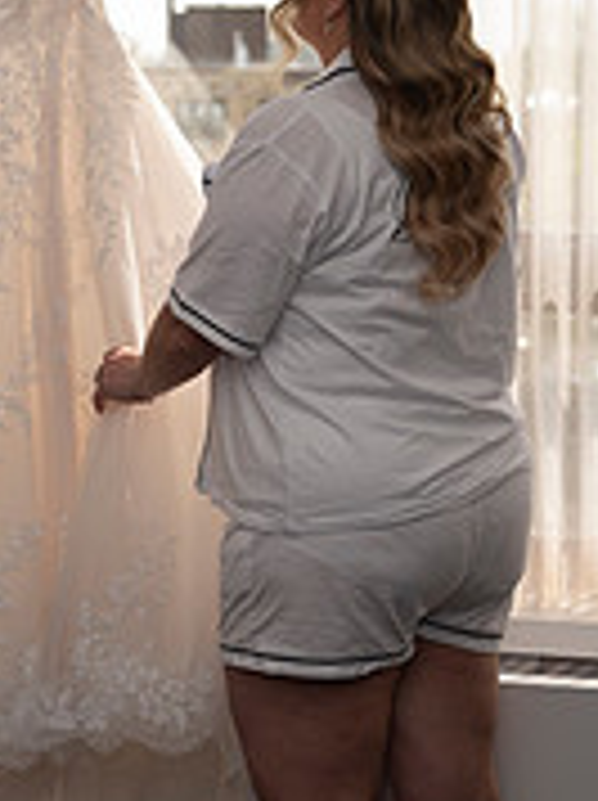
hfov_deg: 13.1
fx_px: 2586
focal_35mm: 112
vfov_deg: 17.6
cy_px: 360
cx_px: 56
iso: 400
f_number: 2.8
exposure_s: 1/1250
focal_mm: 46
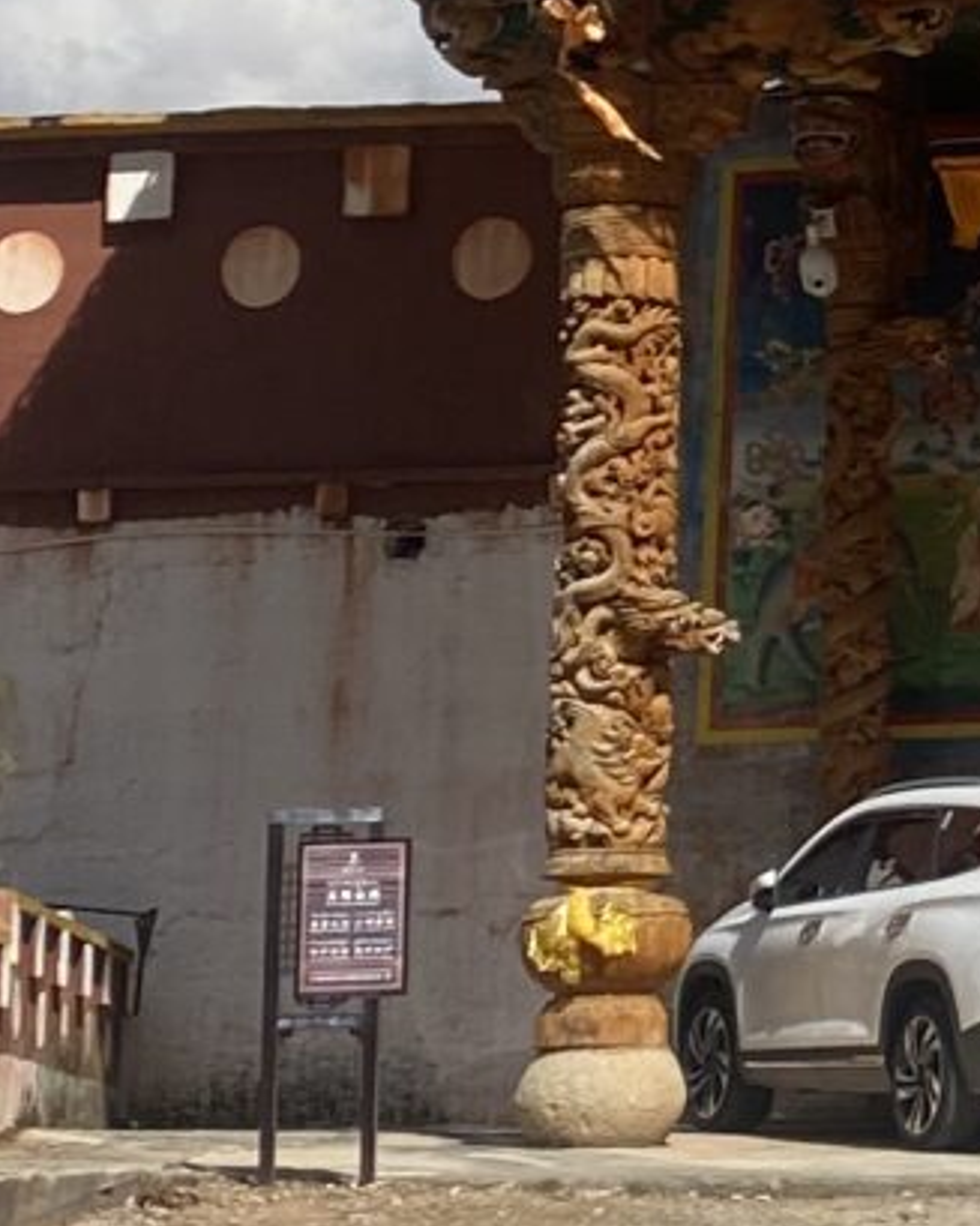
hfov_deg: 9.1
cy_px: 9
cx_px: 2008
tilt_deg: +14.9
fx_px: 5767
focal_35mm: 159
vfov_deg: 12.0
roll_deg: +2.5
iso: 32
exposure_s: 1/3731
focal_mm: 4.25
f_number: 1.8
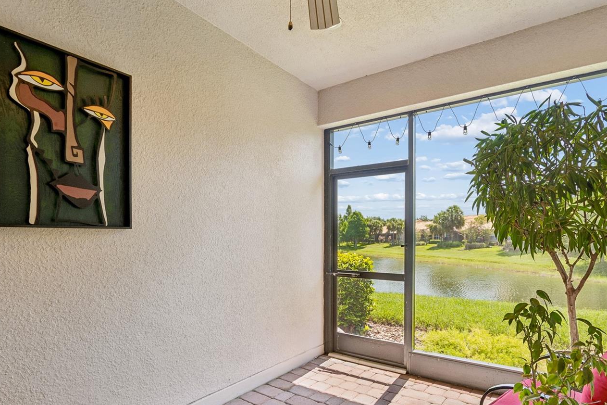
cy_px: 240
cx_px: 340
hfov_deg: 86.5
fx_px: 320
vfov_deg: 64.1
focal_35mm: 19
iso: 100
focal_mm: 10
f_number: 7.1
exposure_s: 1/50
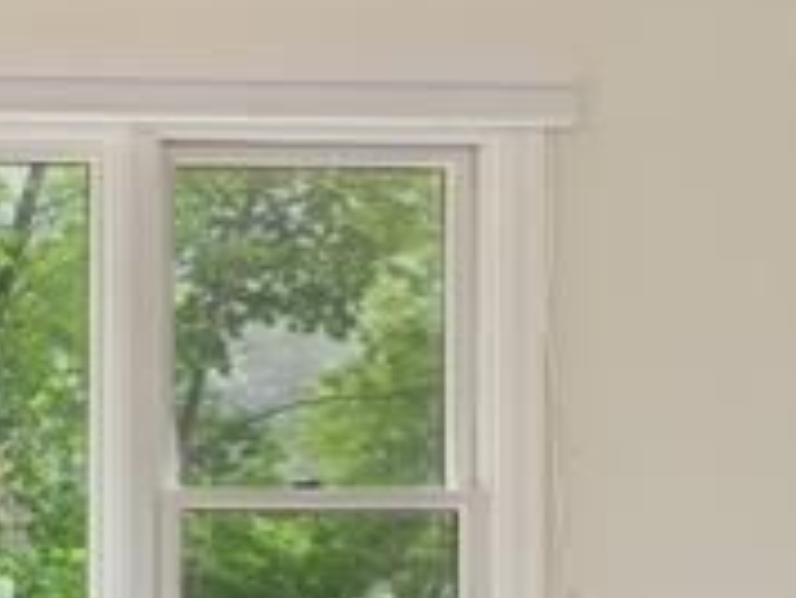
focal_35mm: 100
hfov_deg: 16.9
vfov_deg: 14.2
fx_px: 2301
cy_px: 787
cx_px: -544
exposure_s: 1/6
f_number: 8
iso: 200
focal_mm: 18
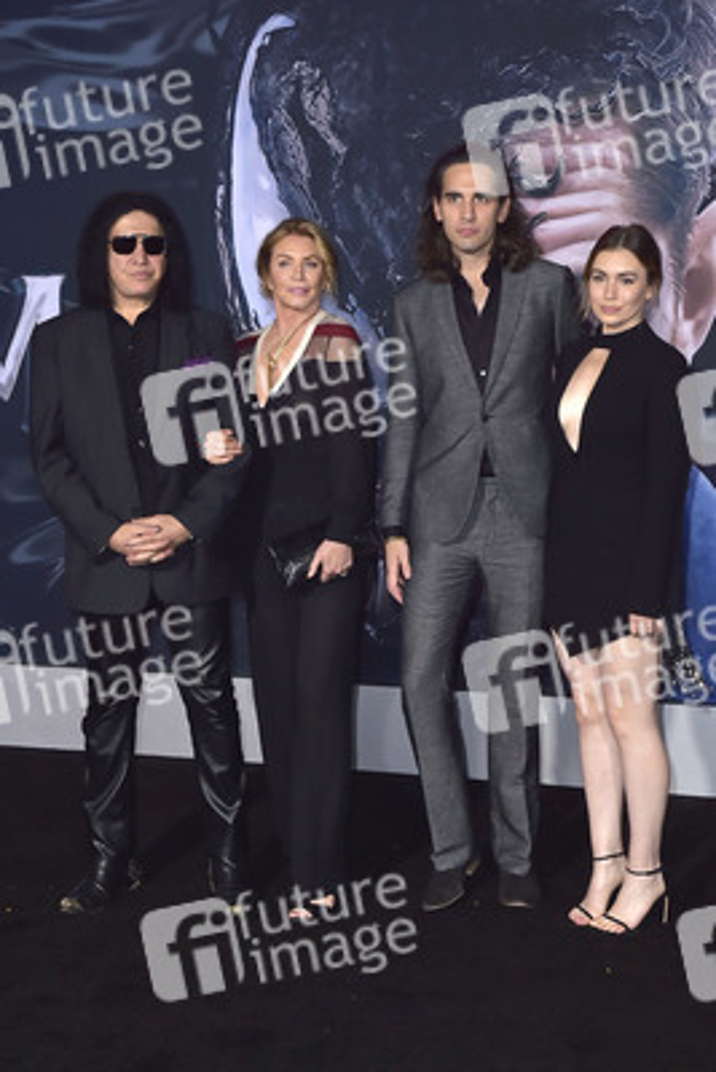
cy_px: 536
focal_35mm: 42
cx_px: 358
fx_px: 1252
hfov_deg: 31.9
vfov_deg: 46.4
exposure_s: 1/250
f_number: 5
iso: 500
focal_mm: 42
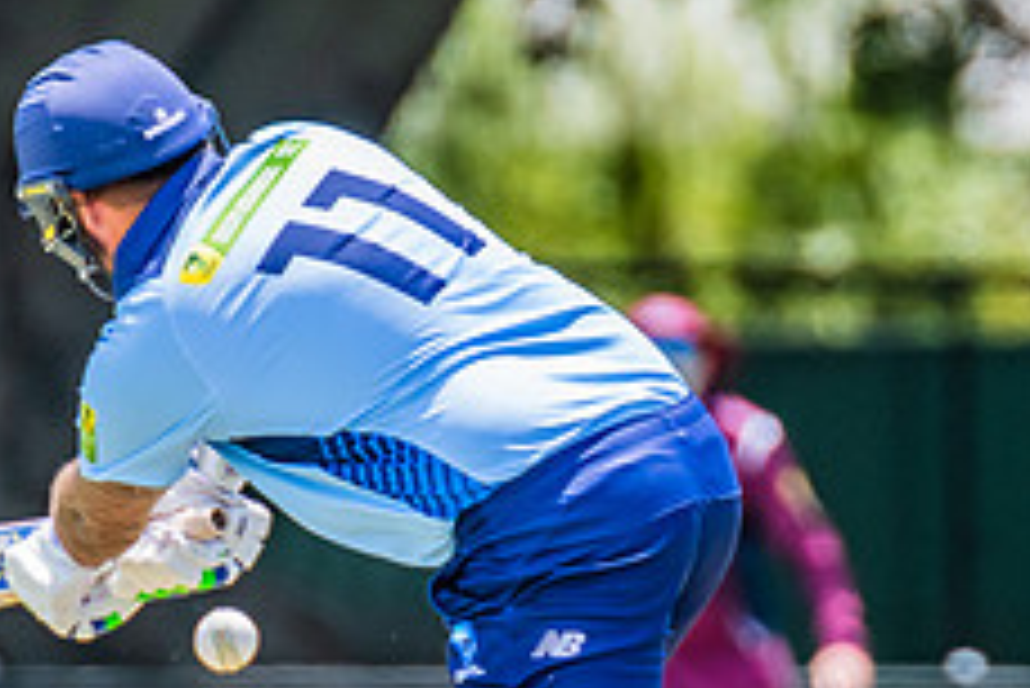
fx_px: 57743
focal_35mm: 2017
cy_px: 484
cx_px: 501
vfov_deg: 0.7
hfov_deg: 1.0
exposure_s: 1/1000
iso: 800
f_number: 8
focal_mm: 600
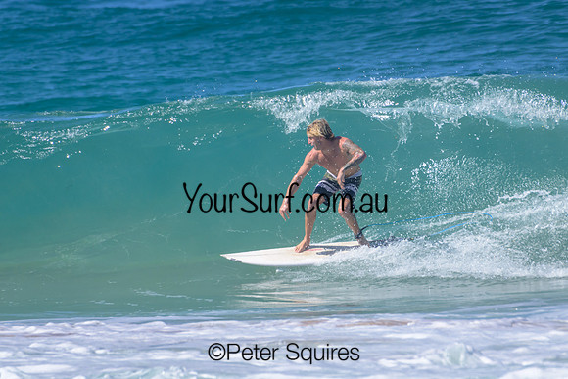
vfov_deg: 1.4
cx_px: 284
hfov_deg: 2.1
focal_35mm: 1000
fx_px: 15781
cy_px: 190
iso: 1250
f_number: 11
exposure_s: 1/2000
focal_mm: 1000
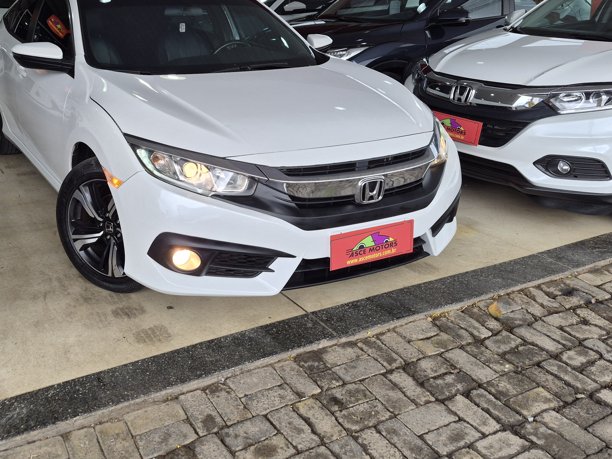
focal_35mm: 34
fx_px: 601
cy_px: 158
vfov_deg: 41.3
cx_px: 204
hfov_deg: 52.9
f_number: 1.8
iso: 50
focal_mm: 5.4
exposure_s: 1/180
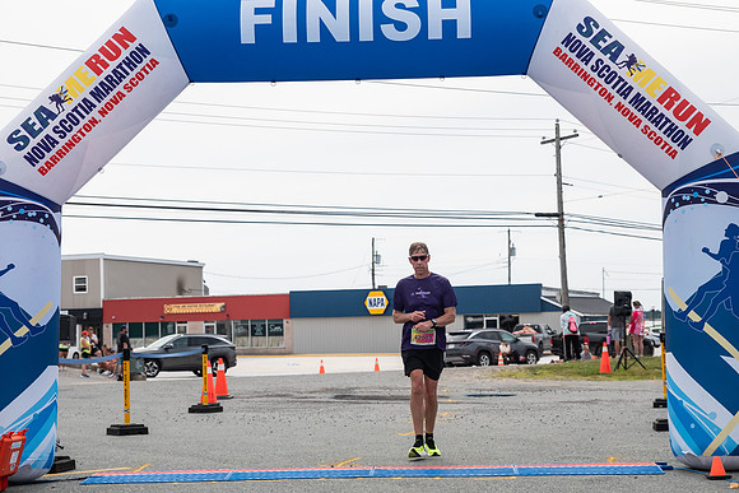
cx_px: 394
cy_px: 280
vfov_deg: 19.6
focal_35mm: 69
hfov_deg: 29.0
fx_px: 1427
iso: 800
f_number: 4
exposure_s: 1/4000
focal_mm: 56
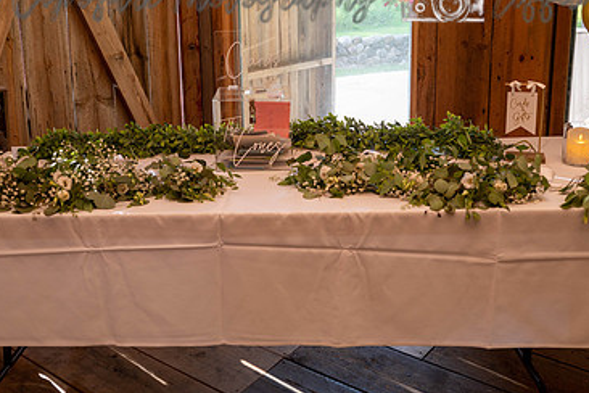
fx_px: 622
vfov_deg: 34.6
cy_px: 116
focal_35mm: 38
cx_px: 266
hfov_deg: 50.6
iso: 250
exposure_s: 1/60
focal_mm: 24
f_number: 4
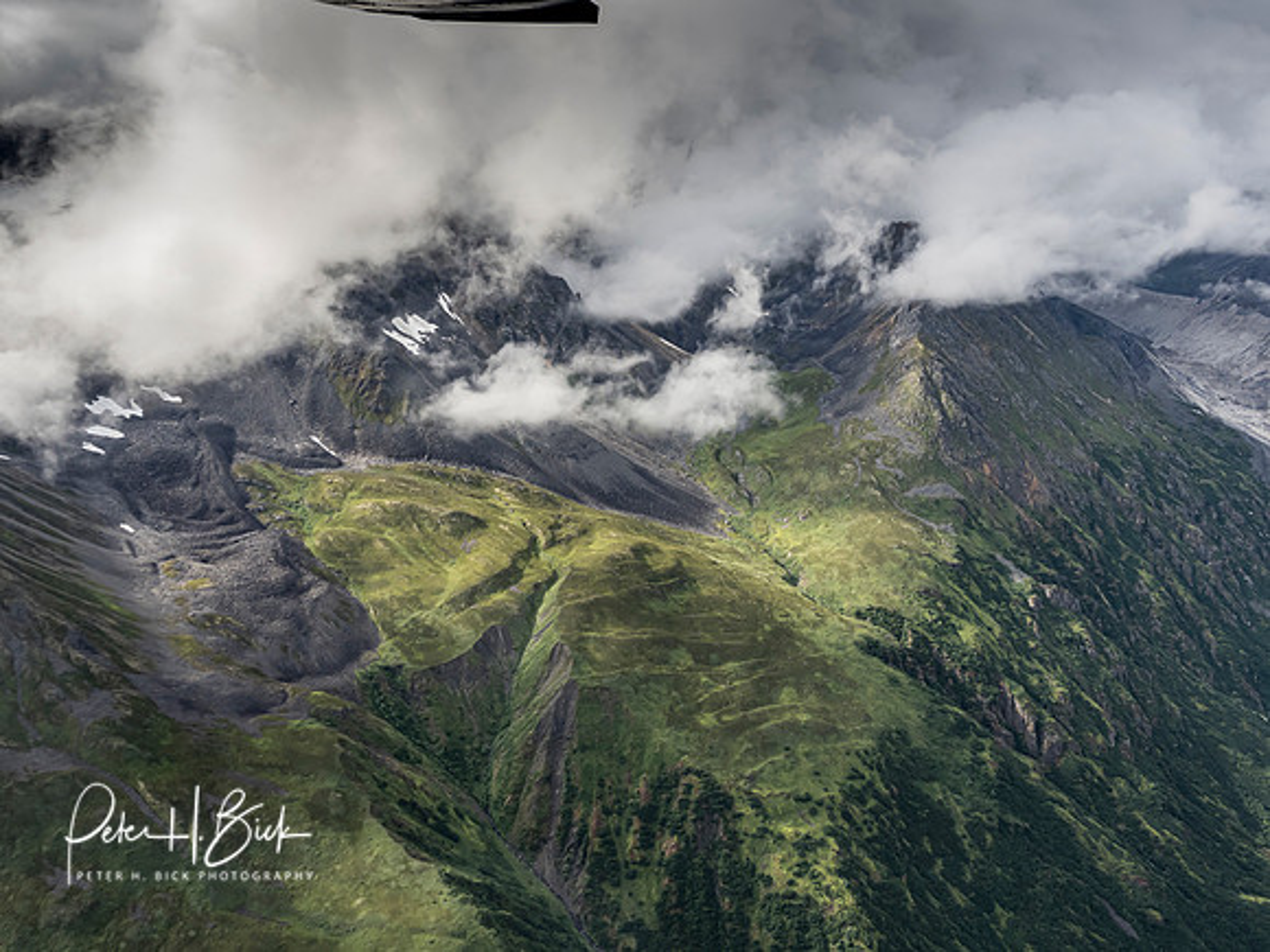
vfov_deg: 49.7
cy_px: 476
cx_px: 635
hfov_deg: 63.4
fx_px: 1027
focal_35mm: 28
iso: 400
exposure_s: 1/1000
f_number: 5
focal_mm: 14
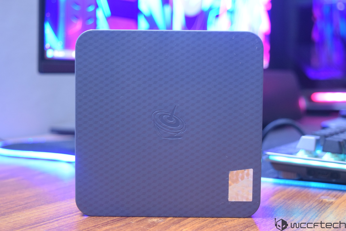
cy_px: 116
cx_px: 173
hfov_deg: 29.9
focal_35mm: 68
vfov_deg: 20.2
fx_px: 649
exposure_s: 1/8
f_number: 5.3
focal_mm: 45
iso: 1600
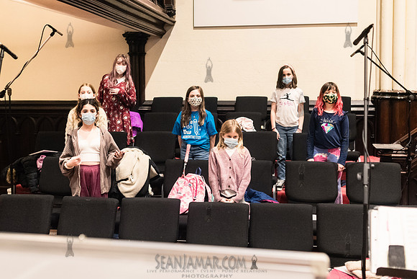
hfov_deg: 46.1
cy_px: 121
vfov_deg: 31.7
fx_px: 490
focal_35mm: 42
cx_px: 213
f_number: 3.5
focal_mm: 35
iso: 4000
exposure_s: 1/125
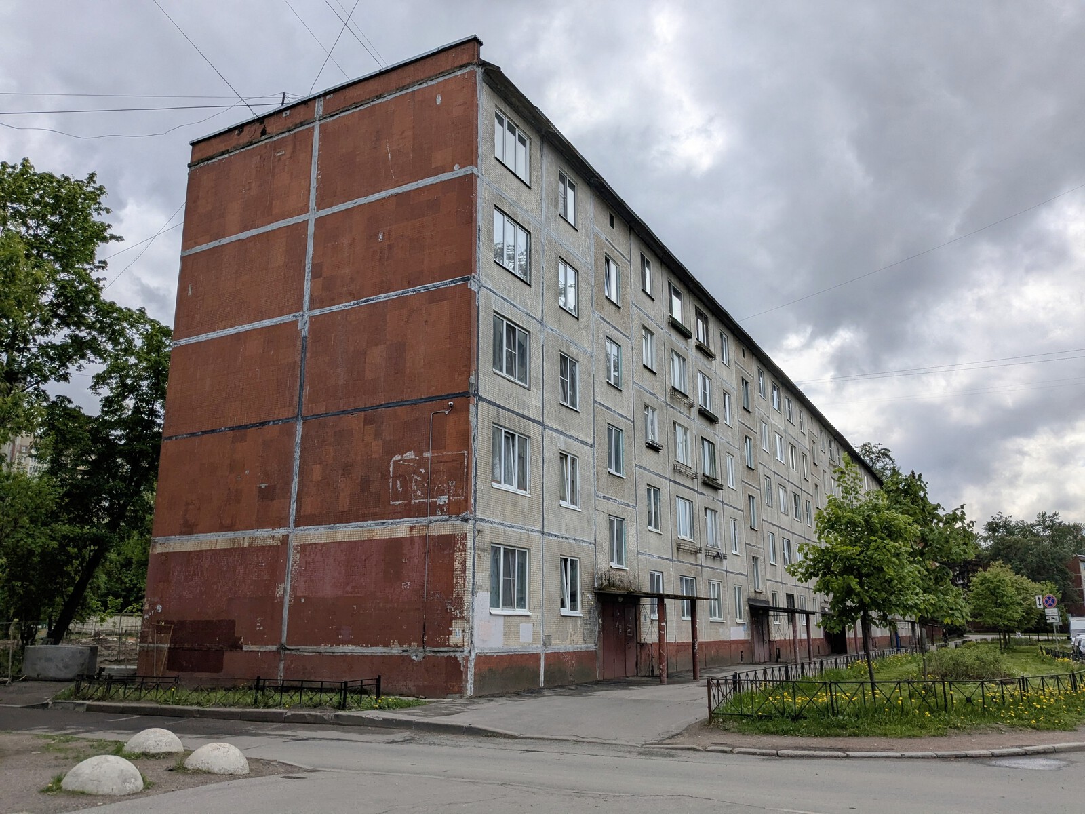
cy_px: 407
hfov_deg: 65.3
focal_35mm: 27
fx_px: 846
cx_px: 542
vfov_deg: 51.4
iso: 42
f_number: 1.73
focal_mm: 4.38
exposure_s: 1/3891
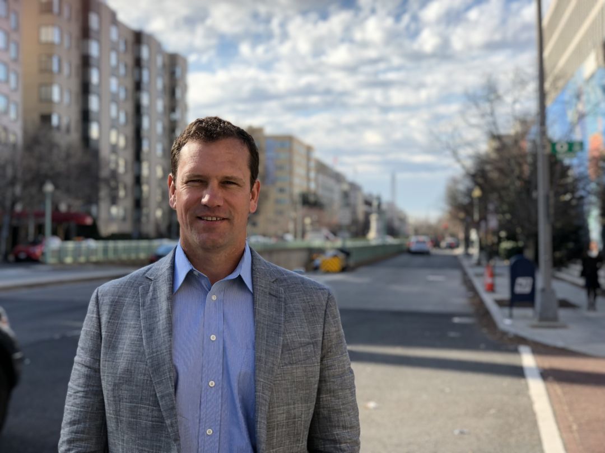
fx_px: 909
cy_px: 226
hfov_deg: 36.8
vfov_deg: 28.0
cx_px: 302
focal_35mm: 52
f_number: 2.4
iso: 16
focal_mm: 6
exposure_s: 1/398
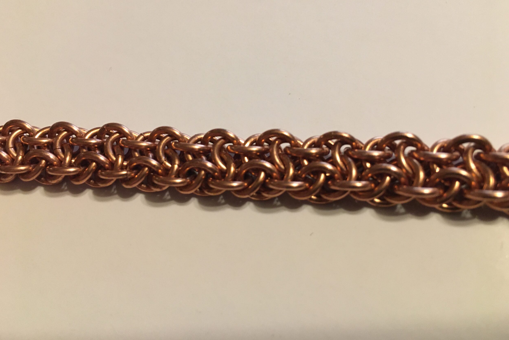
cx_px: 257
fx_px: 438
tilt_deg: -61.1
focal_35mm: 31
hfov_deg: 60.3
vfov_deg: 42.2
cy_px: 147
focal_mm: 4.15
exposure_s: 1/30
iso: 160
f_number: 2.2
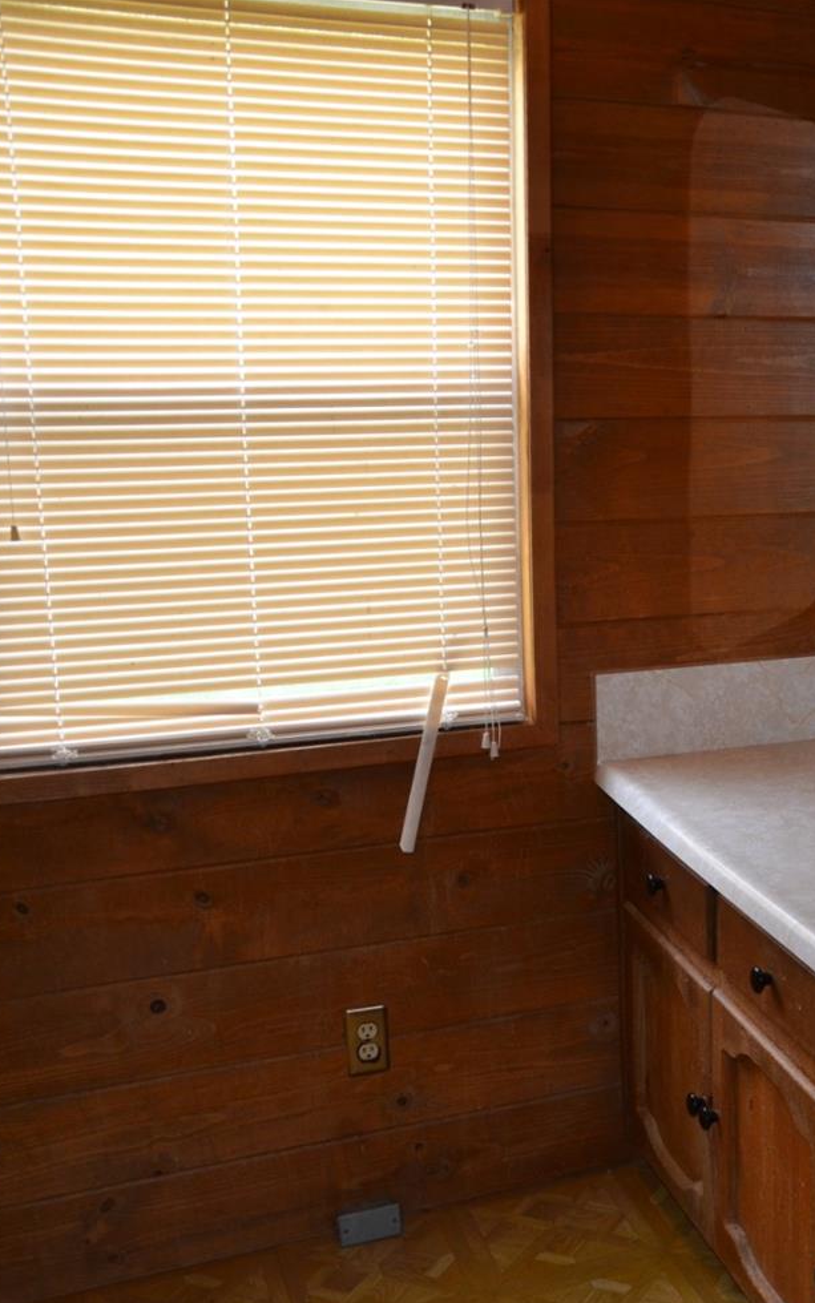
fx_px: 1492
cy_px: 657
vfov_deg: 47.2
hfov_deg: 27.7
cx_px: 913
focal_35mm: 42
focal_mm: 18
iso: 500
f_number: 3.5
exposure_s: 1/60
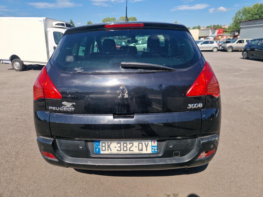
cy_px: 98
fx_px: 175
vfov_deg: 58.9
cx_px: 132
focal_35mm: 23
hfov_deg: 73.9
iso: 50
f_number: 1.8
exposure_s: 1/1667
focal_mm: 5.4
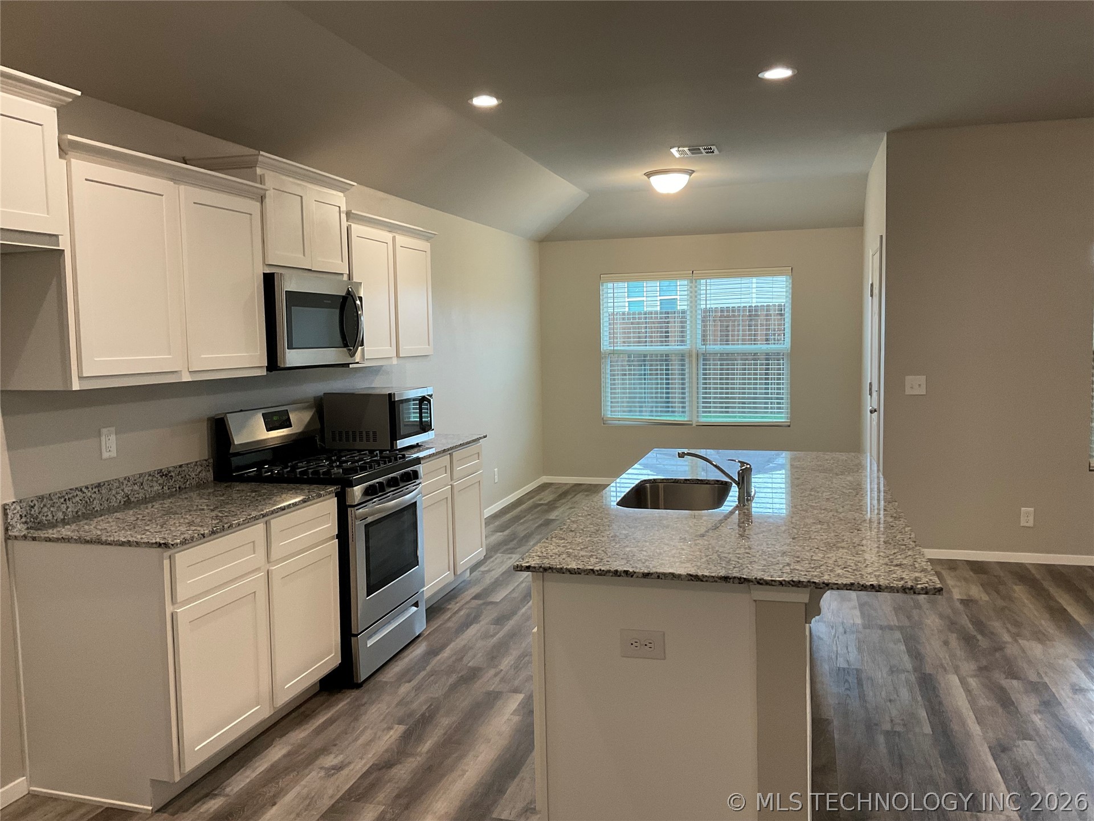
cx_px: 547
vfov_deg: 48.2
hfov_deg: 61.7
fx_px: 917
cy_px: 410
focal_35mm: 29
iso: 80
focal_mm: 3
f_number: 1.8
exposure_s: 1/60
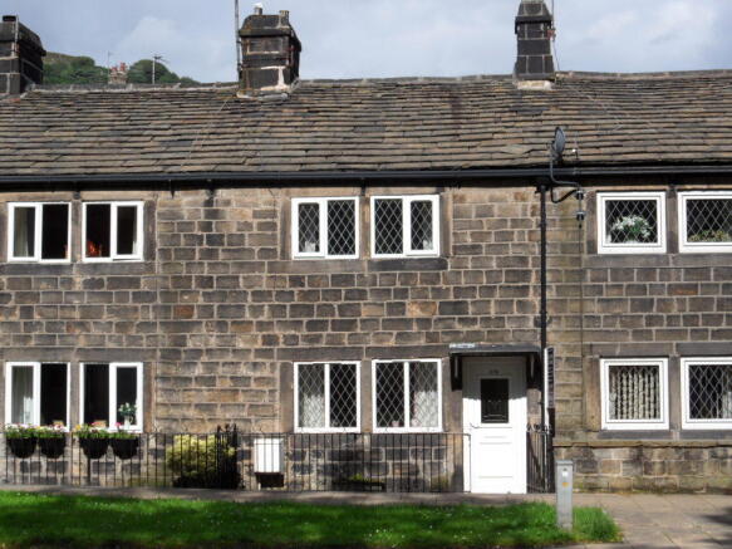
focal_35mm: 60
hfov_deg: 32.2
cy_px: 274
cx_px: 366
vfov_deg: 24.4
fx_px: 1269
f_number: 4
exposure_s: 1/750
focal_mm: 10.3
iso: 80
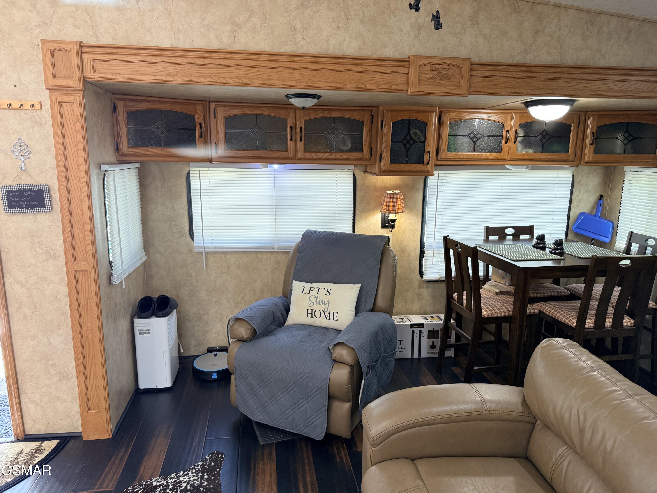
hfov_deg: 71.6
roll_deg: -0.2
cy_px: 246
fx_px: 456
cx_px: 328
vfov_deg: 56.8
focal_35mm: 24
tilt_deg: -10.7
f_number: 1.78
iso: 160
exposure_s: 1/60
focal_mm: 6.76
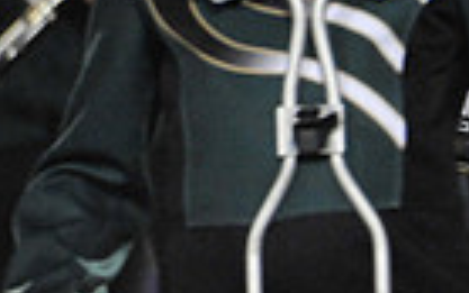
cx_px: 837
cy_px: -125
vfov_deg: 0.7
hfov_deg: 1.1
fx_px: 25050
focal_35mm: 1959
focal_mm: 460
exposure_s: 1/160
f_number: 6.3
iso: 6400
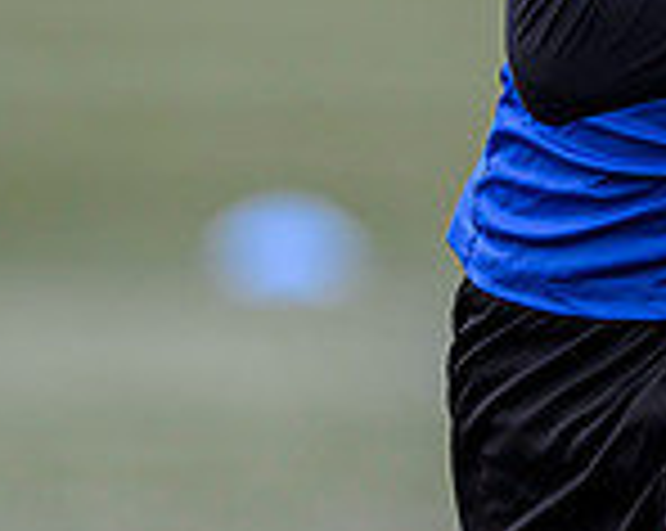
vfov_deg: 0.8
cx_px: 1081
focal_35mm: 1934
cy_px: 73
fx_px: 38071
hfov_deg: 1.0
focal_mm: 400
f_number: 3.5
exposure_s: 1/1600
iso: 500
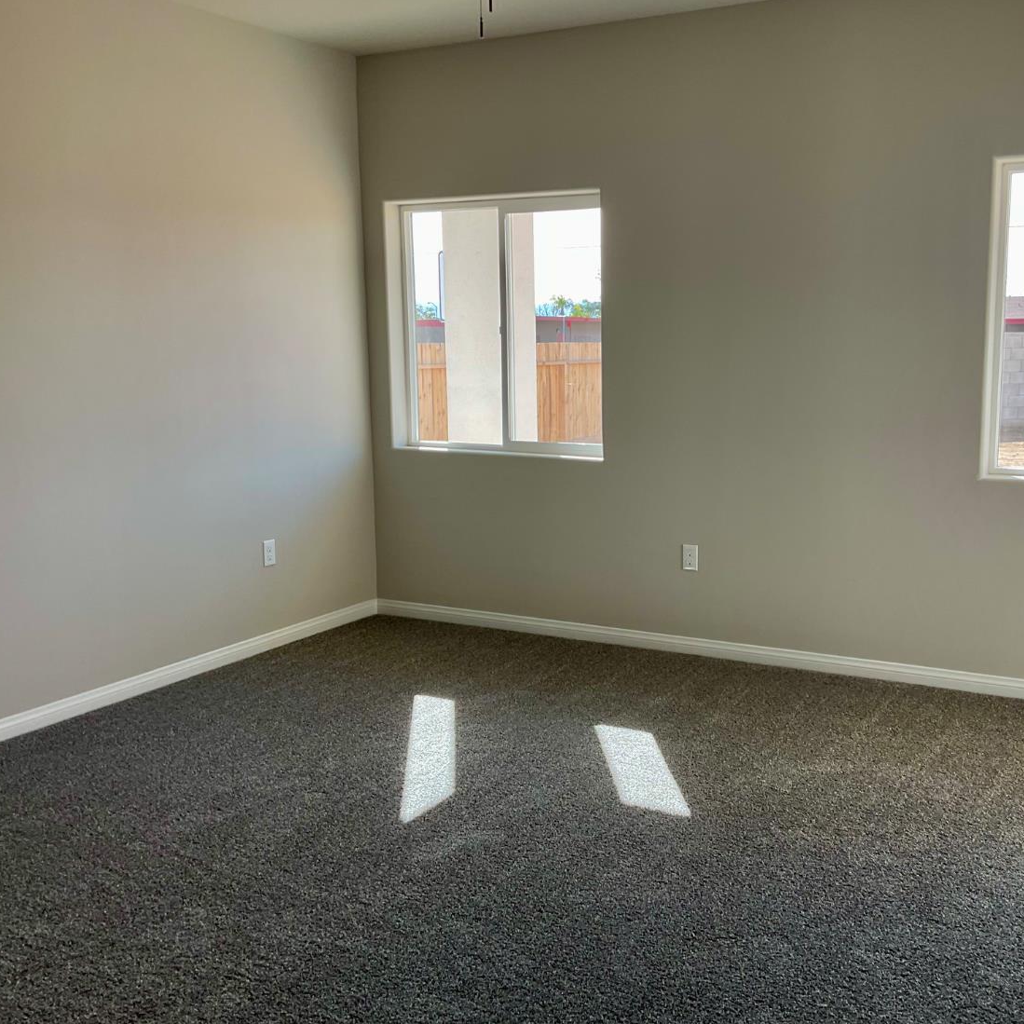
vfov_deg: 47.2
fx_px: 1171
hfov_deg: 47.0
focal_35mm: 35
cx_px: 614
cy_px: 505
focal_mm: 3
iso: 16
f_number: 1.8
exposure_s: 1/130
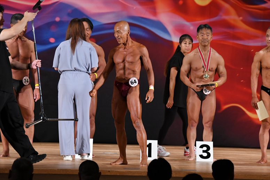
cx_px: 135
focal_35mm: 225
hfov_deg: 9.2
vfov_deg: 6.1
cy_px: 90
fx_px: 1687
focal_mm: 150
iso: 3200
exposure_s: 1/400
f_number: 5.6
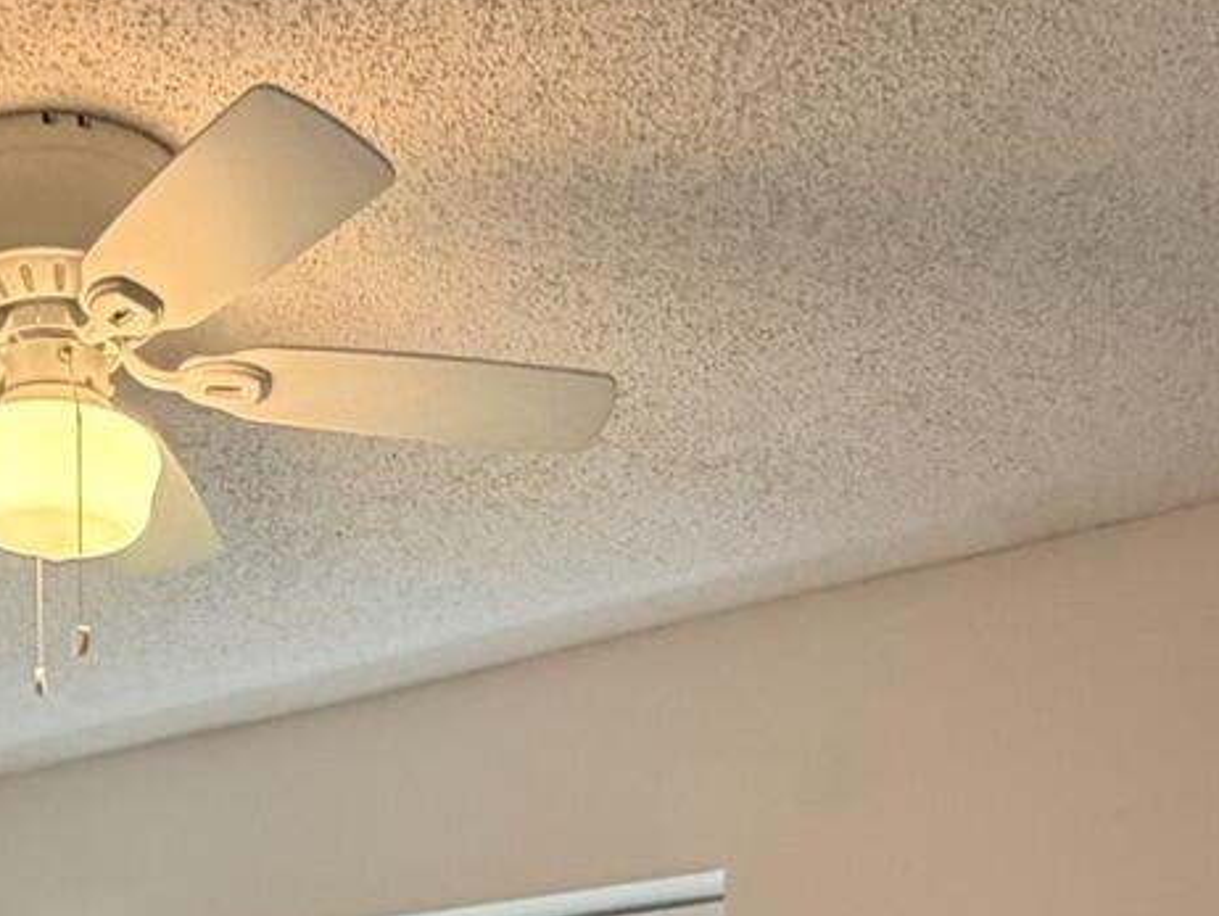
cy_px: 1531
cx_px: 272
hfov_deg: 30.5
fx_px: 2184
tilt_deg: -5.4
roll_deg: +0.7
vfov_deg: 19.3
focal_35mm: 62
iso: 320
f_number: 2.2
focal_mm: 2.22
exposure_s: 1/120
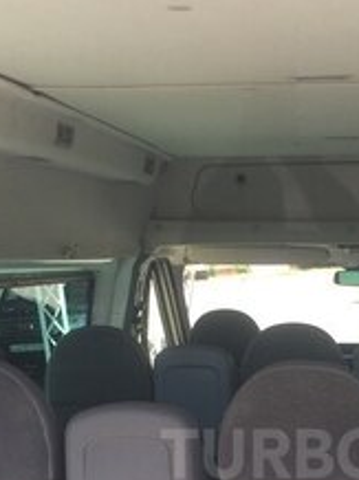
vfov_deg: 28.0
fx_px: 914
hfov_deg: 21.7
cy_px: 454
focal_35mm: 66
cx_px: 330
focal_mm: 4.15
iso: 32
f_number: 2.2
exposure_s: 1/205
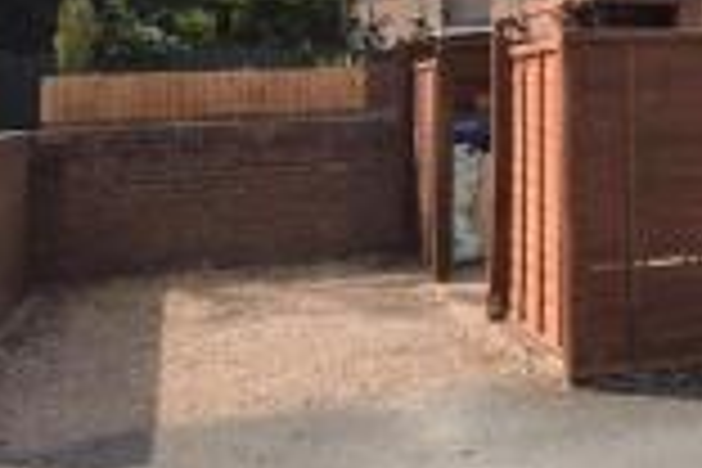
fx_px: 1248
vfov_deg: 20.1
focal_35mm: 64
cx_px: 914
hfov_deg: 26.6
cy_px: -65
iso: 100
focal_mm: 14
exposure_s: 1/200
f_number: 9
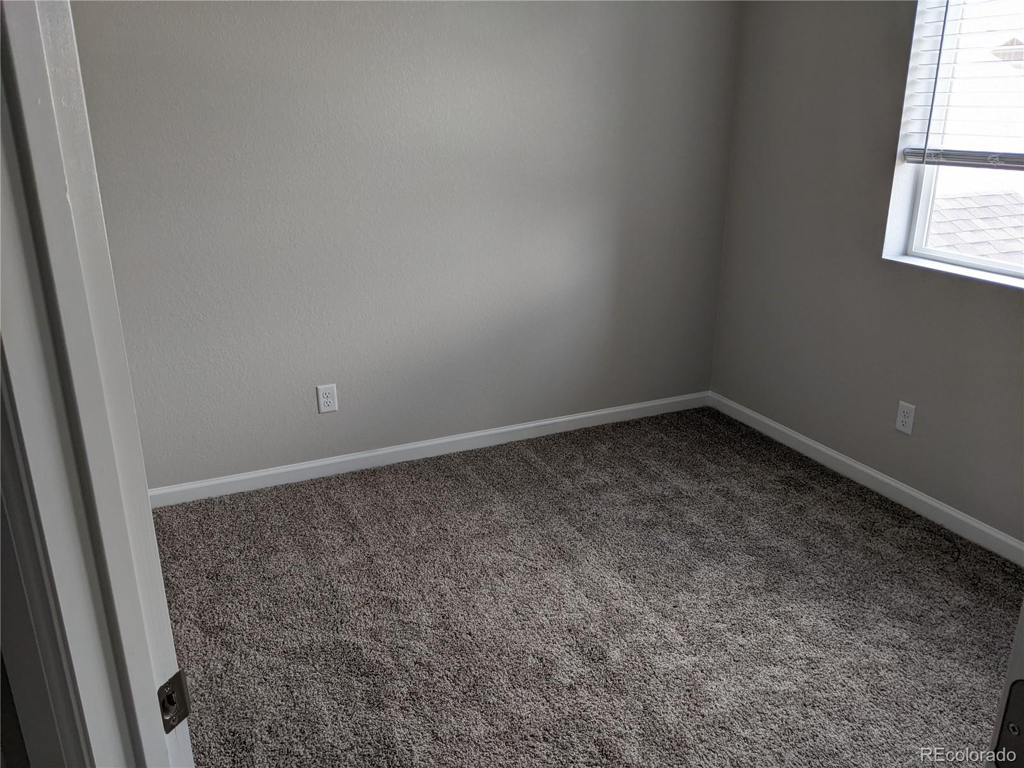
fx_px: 799
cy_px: 384
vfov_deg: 51.4
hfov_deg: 65.3
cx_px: 512
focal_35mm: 27
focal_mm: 4.44
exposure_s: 1/120
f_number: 1.8
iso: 93
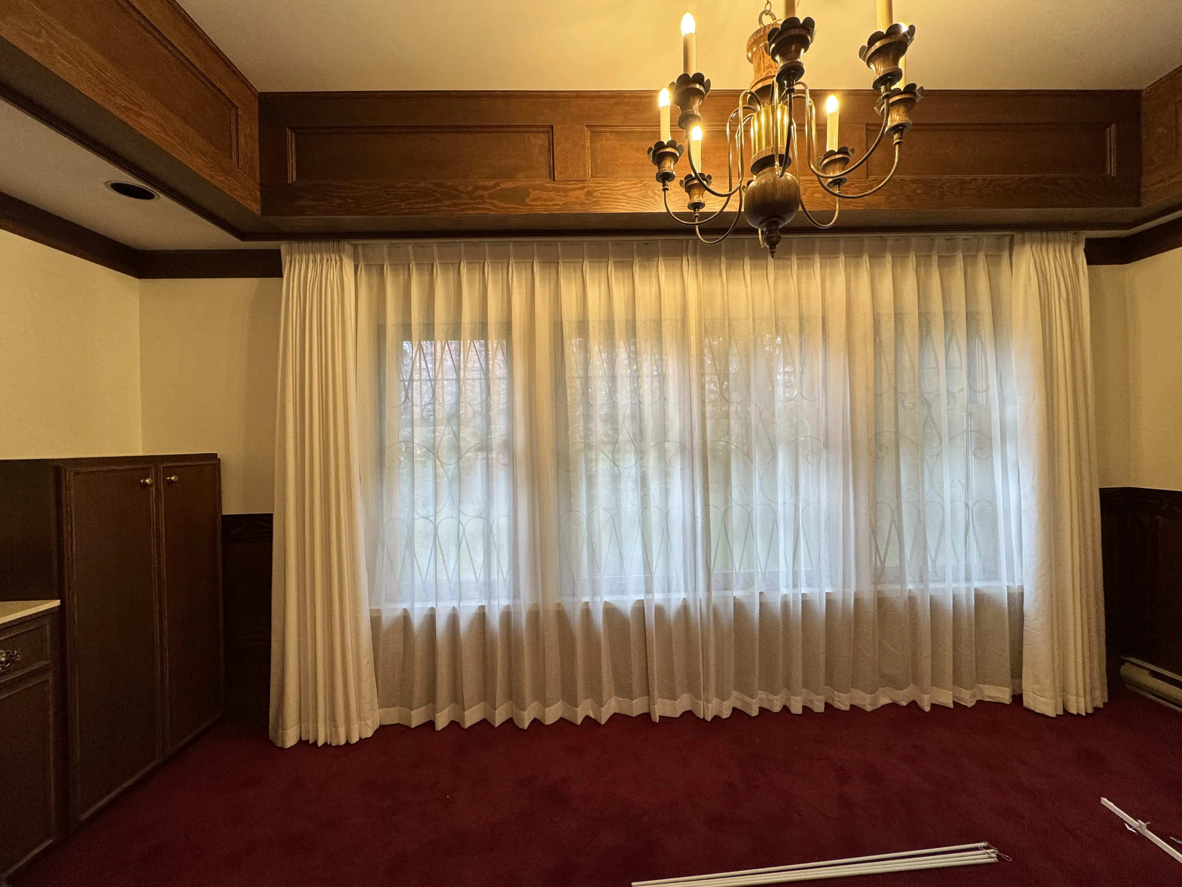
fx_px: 478
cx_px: 591
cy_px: 444
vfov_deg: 85.7
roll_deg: +2.2
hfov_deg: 102.1
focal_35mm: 14
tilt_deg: +0.1
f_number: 2.2
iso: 200
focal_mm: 2.22
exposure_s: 1/120
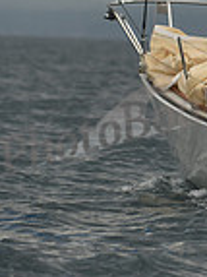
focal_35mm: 1053
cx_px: 373
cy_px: -3
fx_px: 8408
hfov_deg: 1.4
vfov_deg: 1.9
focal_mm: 270
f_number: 4.5
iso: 400
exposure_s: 1/1000
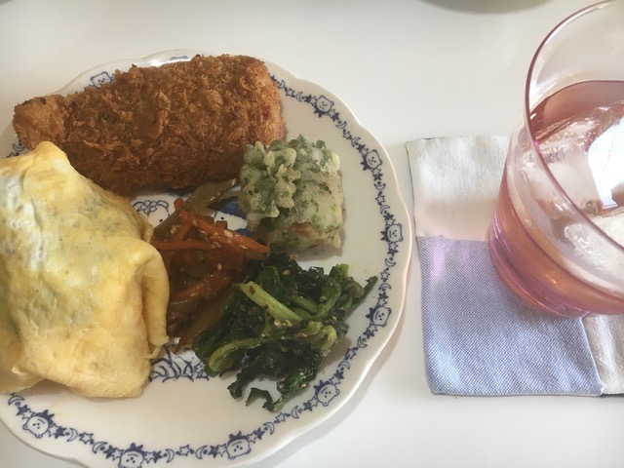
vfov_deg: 48.2
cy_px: 234
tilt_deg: -65.1
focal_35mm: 29
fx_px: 523
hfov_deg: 61.7
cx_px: 312
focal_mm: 4.15
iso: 32
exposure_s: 1/30
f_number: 2.2
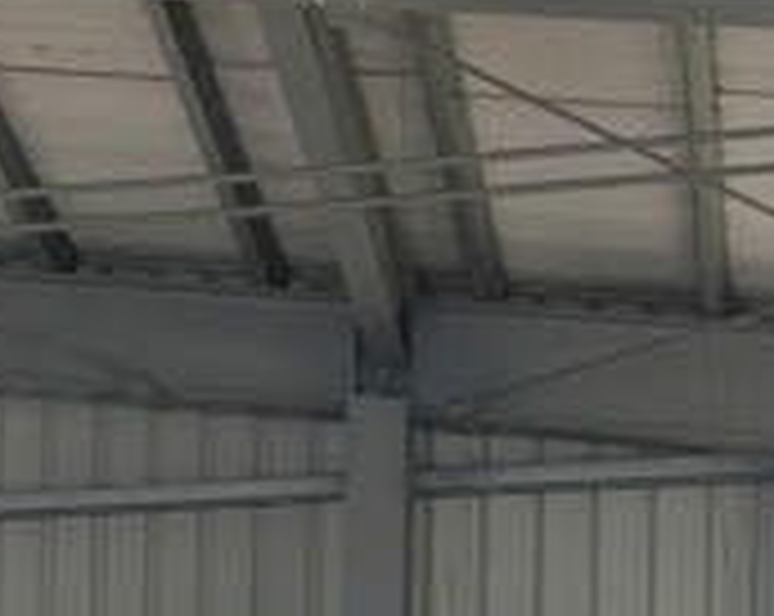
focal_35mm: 210
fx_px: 4802
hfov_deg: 8.5
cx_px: -968
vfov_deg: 6.8
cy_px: 1628
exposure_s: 1/60
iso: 250
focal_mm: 32
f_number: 4
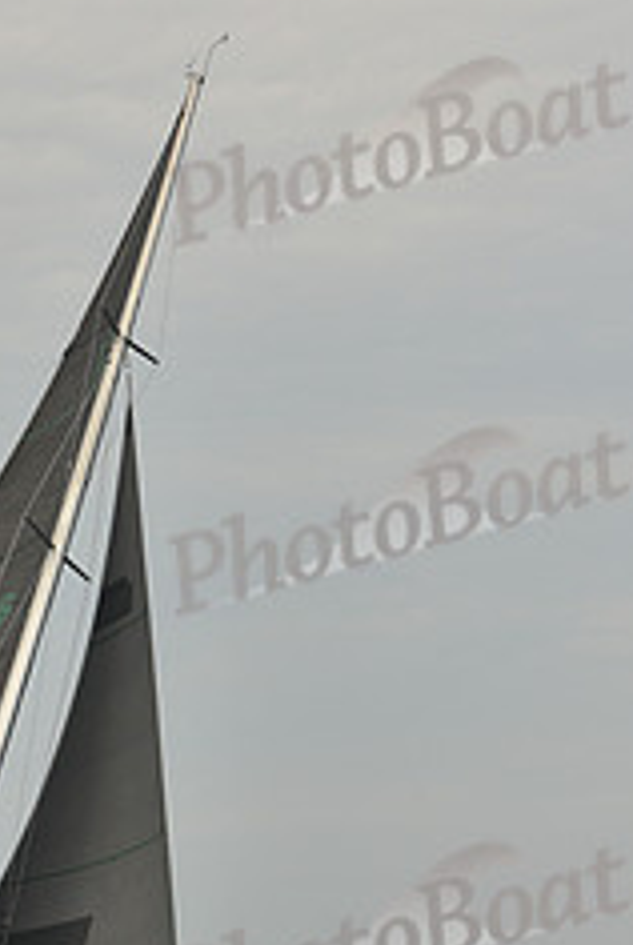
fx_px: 4523
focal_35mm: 172
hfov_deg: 8.0
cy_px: 777
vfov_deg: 11.9
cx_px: -38
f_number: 6.3
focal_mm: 70
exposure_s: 1/500
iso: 250
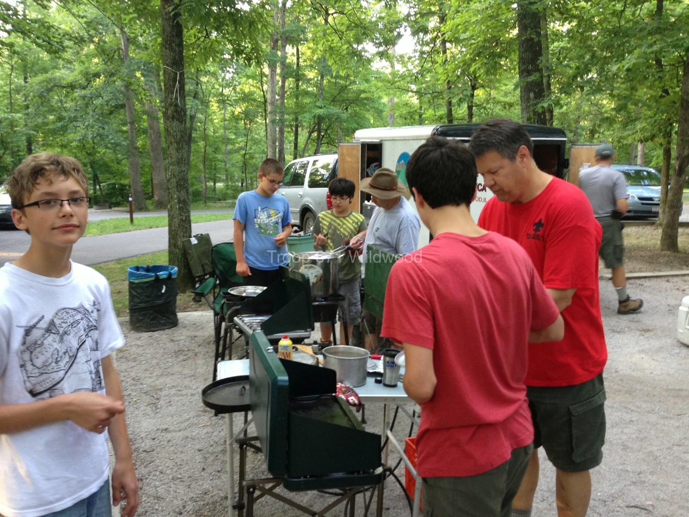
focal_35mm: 33
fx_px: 657
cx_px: 344
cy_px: 258
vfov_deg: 42.9
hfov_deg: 55.4
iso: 100
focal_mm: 4.13
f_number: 2.4
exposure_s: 1/20
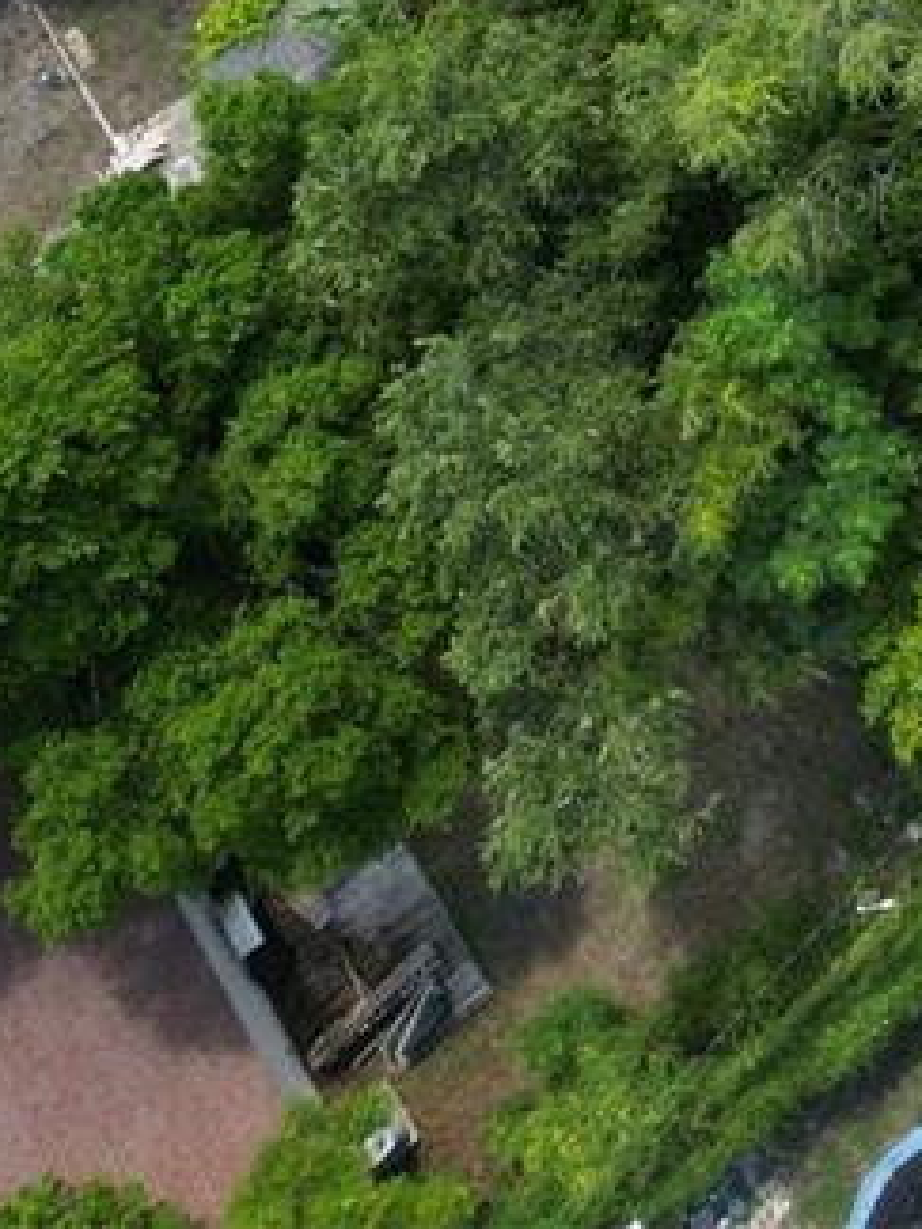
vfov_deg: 17.4
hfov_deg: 15.6
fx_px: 3161
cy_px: -1043
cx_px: 1260
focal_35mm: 89
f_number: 1.7
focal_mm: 6.72
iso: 130
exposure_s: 1/400
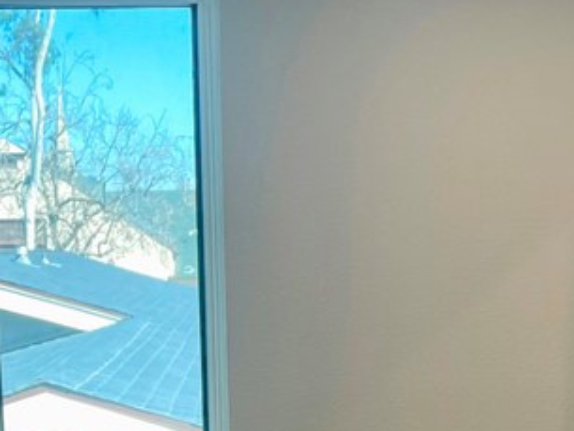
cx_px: 299
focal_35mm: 84
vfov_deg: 16.7
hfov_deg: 23.3
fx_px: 1393
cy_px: 548
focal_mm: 5.1
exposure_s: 1/128
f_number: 1.6
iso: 32
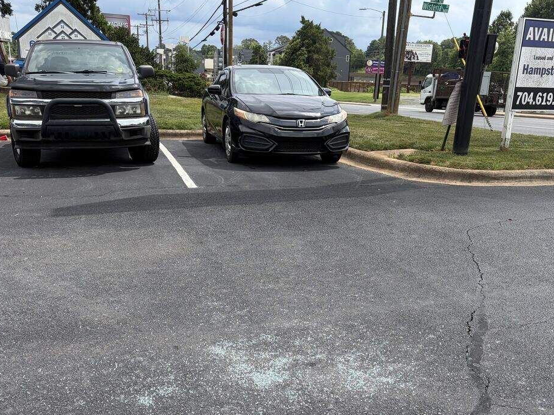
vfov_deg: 41.5
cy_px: 259
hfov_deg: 54.0
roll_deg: -1.2
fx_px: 544
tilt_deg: -21.1
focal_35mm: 34
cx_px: 288
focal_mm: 5.96
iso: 50
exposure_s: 1/2639
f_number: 1.6
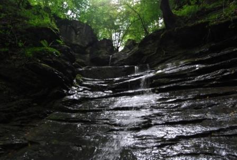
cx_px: 118
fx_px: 178
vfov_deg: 48.2
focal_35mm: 27
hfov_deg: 67.3
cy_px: 80
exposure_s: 1/40
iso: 400
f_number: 6.3
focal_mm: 18
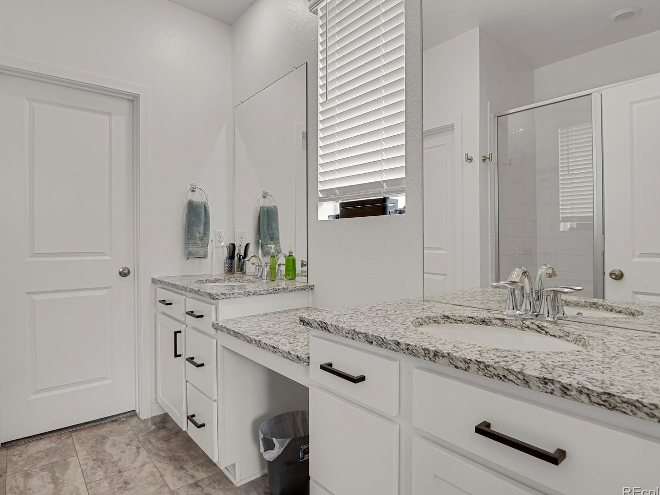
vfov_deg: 68.7
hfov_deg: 84.6
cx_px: 316
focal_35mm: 19
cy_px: 247
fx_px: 362
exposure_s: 1/20
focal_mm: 17
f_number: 8
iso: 2500
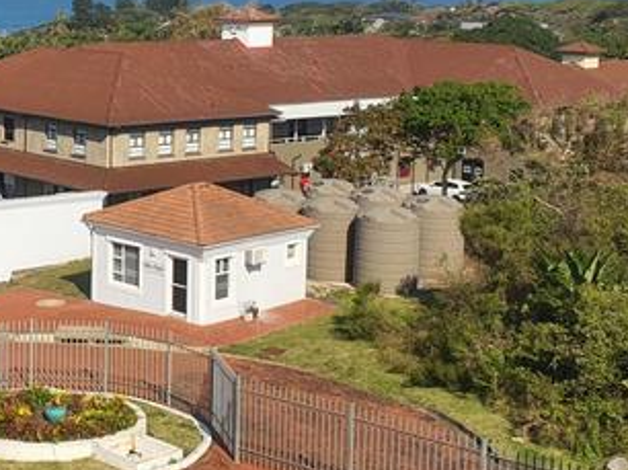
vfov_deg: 21.4
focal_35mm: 68
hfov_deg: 27.4
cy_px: 111
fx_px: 1233
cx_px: 39
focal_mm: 4.3
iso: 50
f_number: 2.4
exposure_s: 1/1620
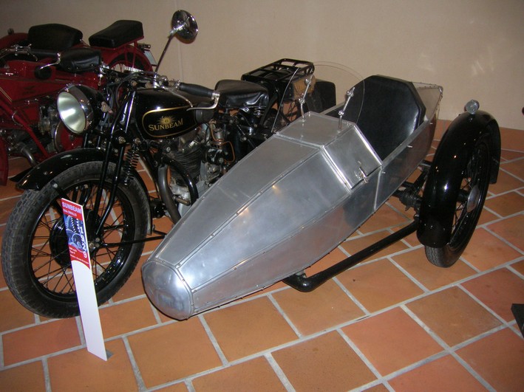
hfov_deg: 54.0
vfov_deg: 41.8
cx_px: 262
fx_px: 514
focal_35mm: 34
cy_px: 196
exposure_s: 1/60.1
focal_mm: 5.7
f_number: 2.9
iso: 146
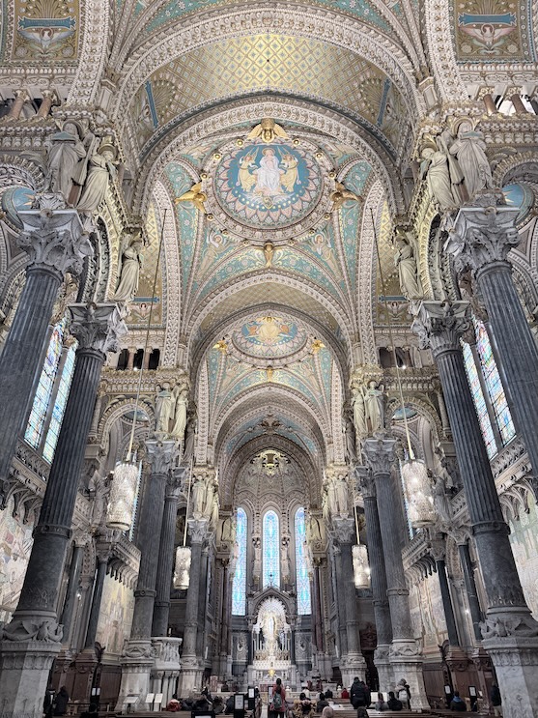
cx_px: 269
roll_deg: +0.6
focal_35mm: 24
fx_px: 497
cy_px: 359
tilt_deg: +32.7
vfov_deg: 71.6
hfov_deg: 56.8
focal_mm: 6.76
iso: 320
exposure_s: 1/50
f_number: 1.78
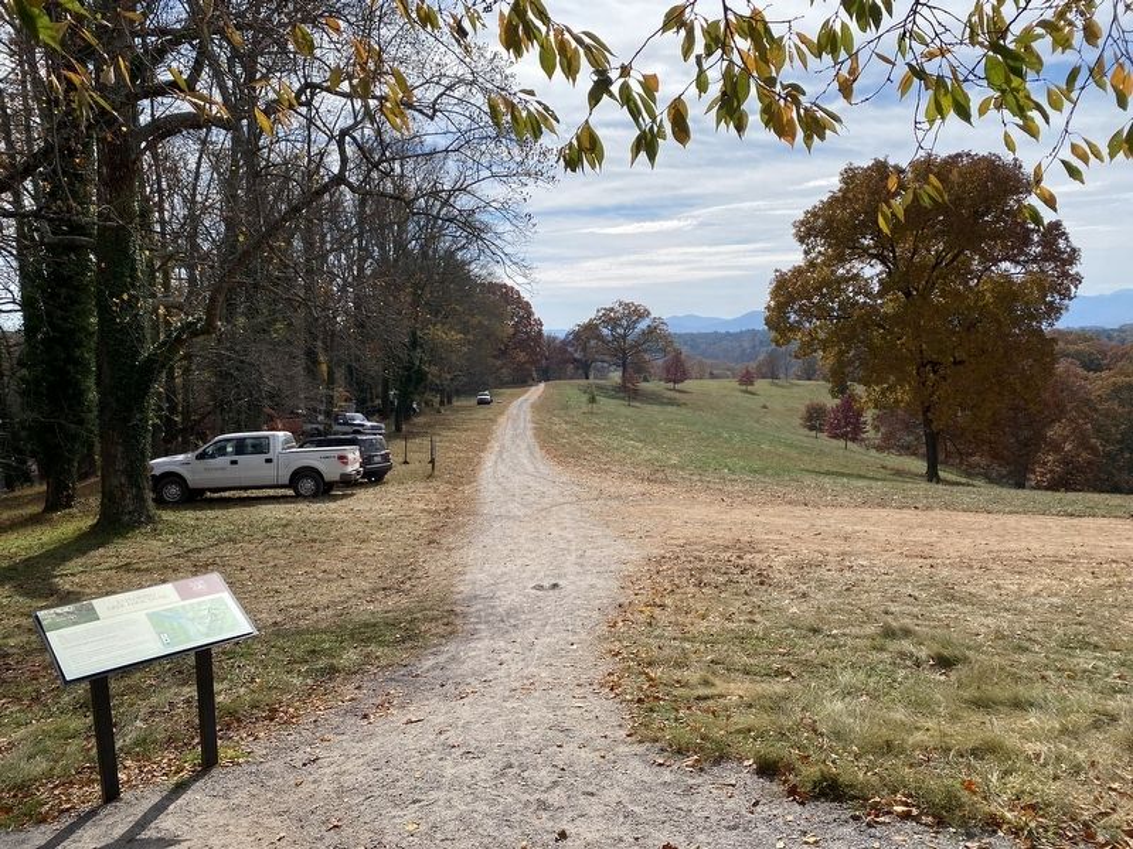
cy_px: 424
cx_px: 566
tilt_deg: -5.4
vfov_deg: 53.1
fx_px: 851
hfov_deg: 67.3
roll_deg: +0.5
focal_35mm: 26
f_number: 1.8
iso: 32
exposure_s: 1/3984
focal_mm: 4.25
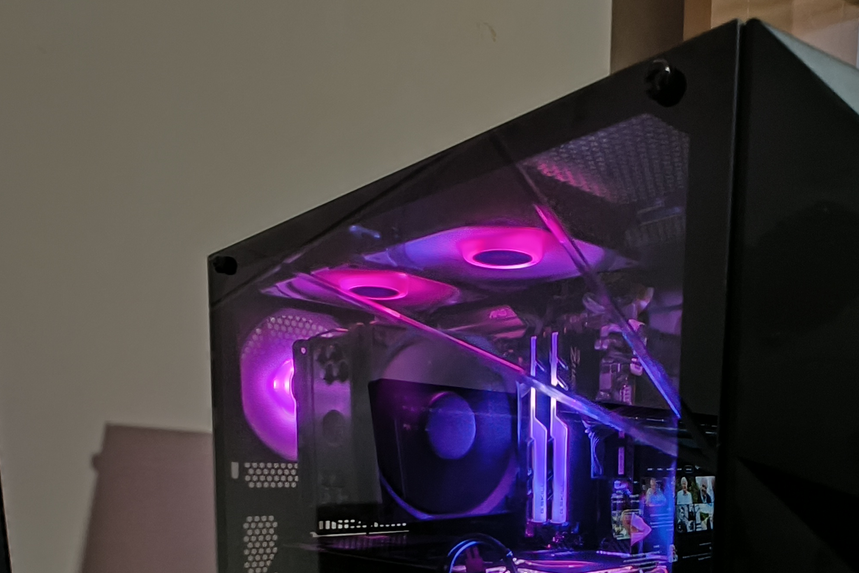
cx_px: 515
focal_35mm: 30
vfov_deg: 39.3
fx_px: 716
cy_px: 551
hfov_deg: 61.4
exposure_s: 1/10
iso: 12528
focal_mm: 2.15
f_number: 2.2
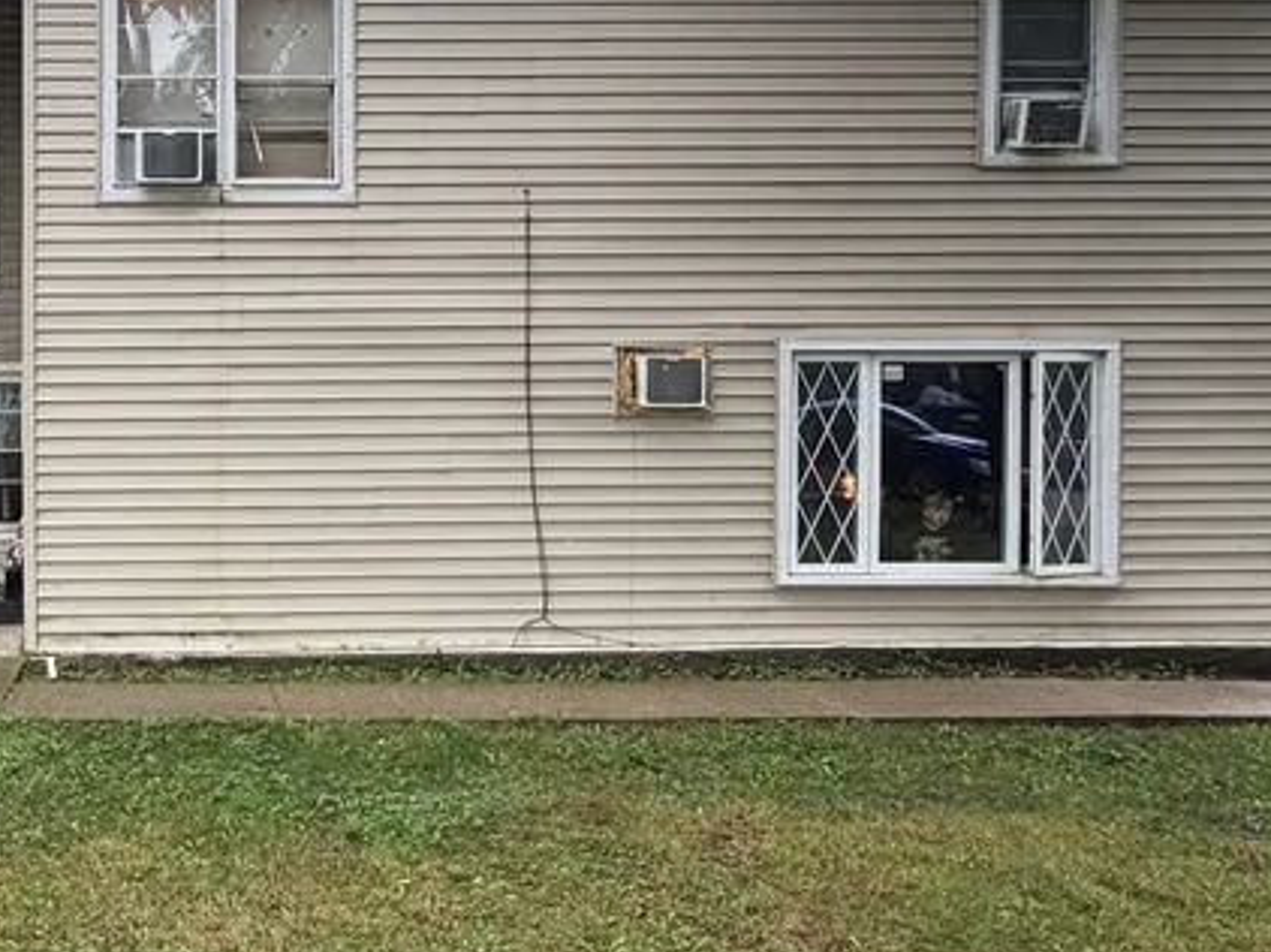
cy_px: 410
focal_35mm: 34
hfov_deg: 50.1
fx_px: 1248
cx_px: 220
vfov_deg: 41.7
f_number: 2.2
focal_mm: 2.22
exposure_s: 1/121
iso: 200
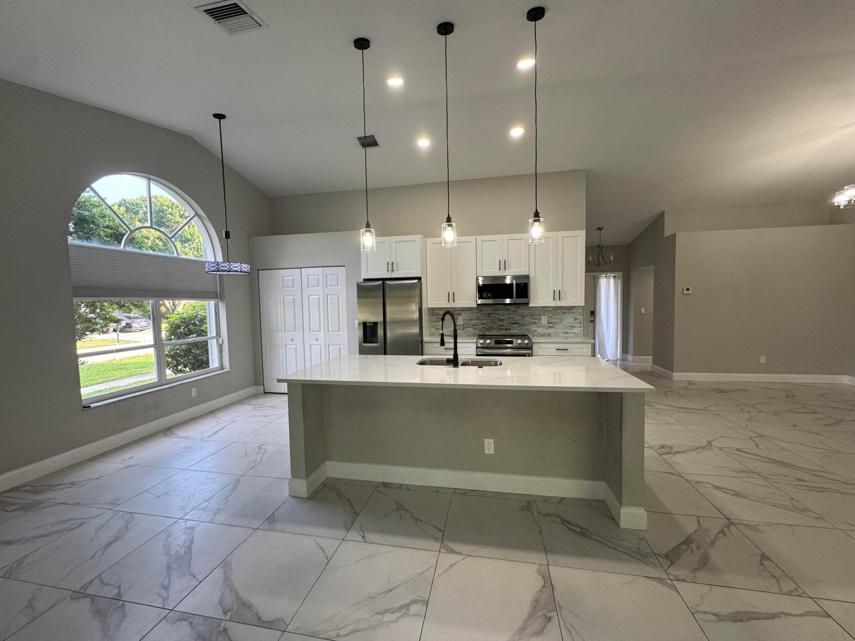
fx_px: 346
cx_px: 428
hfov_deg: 102.1
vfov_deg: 85.7
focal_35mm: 14
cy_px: 320
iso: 160
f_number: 2.2
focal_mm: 2.22
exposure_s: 1/120
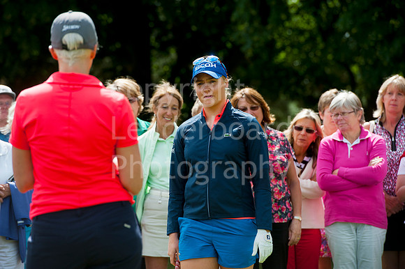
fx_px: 2249
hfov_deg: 10.3
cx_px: 202
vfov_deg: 6.9
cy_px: 134
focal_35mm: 200
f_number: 5.6
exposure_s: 1/2000
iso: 400
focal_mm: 200
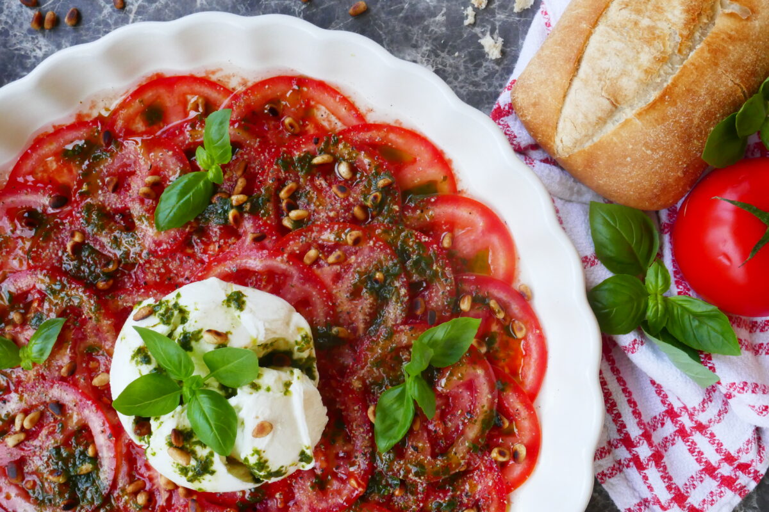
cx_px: 384
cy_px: 256
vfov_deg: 33.4
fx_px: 854
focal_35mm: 40
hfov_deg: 48.5
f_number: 8
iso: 1600
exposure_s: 1/20
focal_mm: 14.6
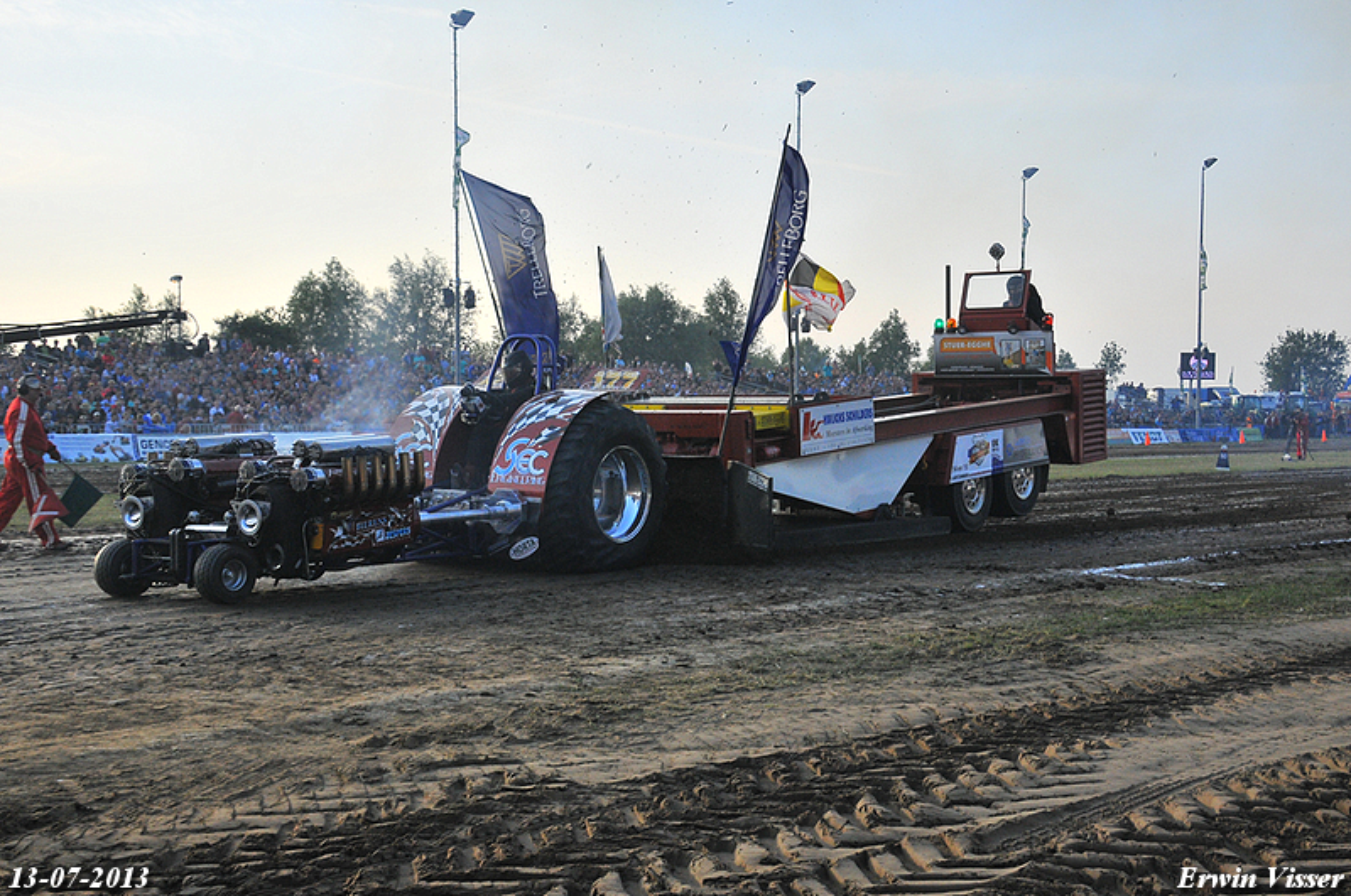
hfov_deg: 37.9
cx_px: 676
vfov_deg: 25.7
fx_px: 1967
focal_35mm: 52
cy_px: 448
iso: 640
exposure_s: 1/400
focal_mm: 35
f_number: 11
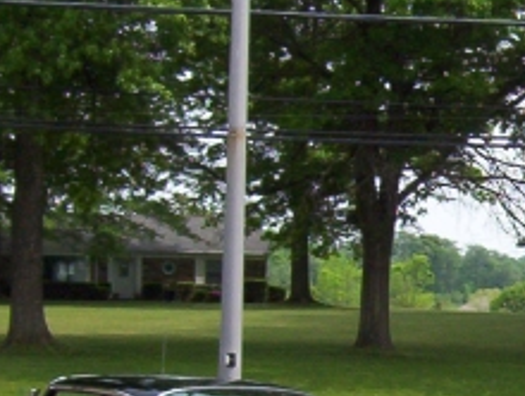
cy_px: 372
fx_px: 1794
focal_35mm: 118
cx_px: 604
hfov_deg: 16.1
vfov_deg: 12.5
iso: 100
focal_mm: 5.54
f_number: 5.24
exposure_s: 1/494
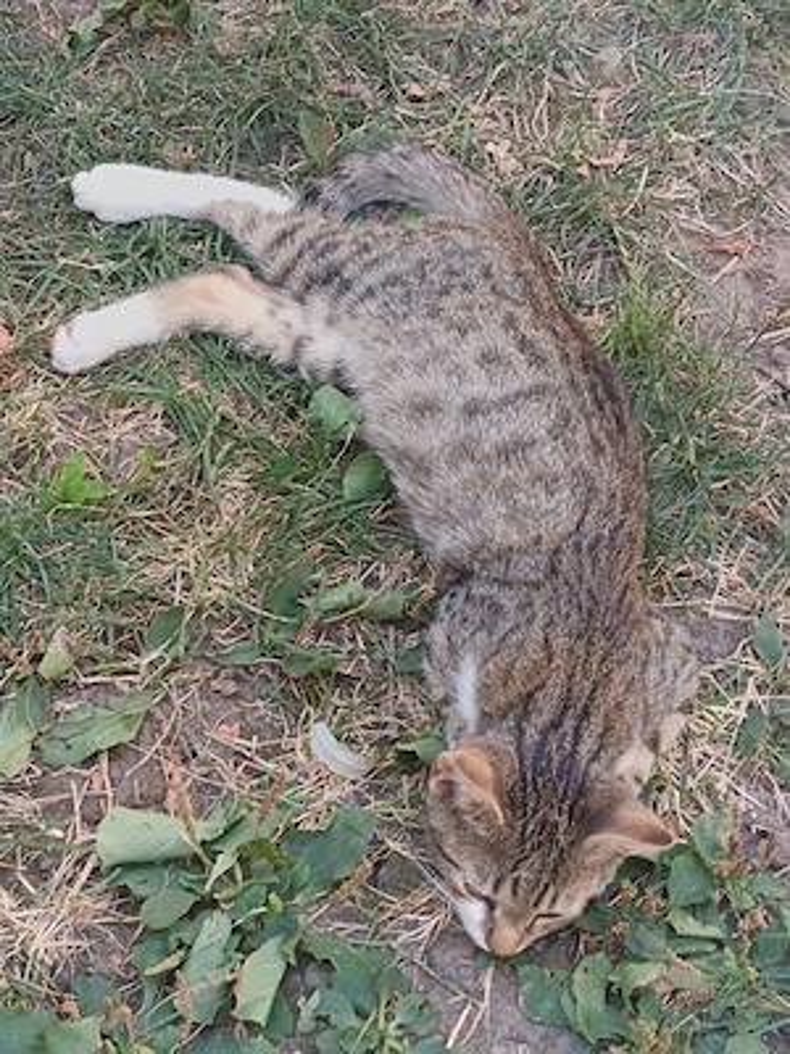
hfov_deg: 20.4
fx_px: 2191
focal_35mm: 72
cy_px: 527
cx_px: 395
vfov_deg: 27.0
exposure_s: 1/100
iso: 564
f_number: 1.75
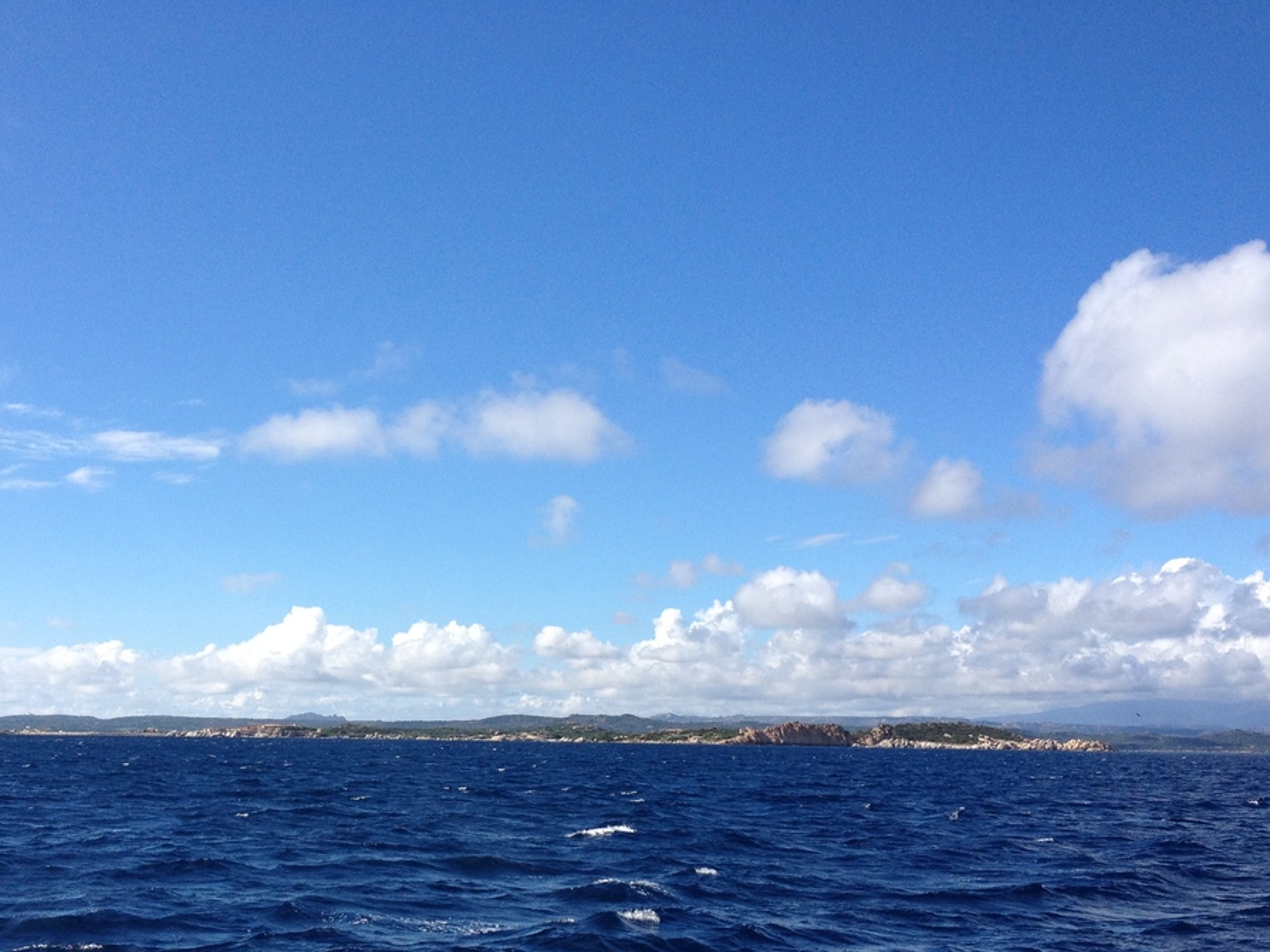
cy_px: 629
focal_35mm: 47
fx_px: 1724
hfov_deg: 40.3
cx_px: 507
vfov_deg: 30.7
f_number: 2.4
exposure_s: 1/2045
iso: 64
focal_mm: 4.28
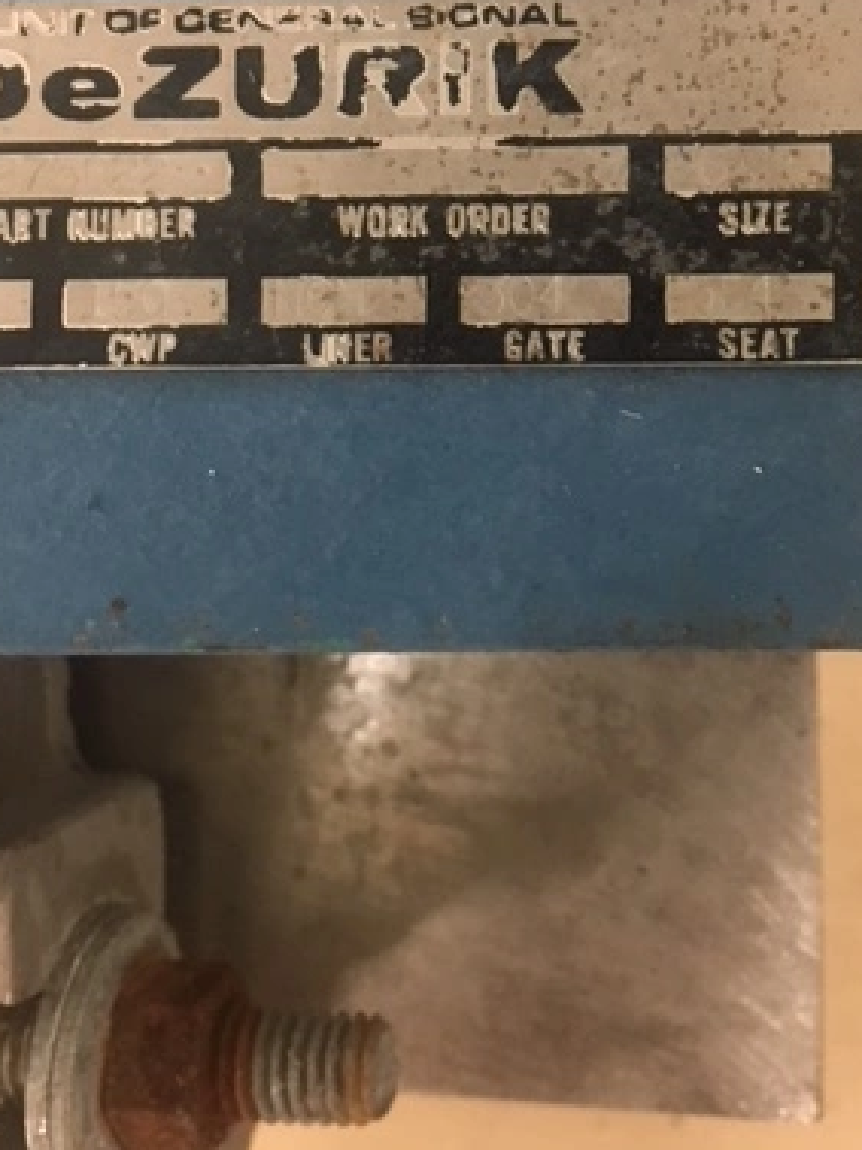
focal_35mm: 49
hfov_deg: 29.5
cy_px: 337
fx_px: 1628
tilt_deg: -87.5
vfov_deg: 38.2
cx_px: 537
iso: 200
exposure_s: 1/20
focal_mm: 4.15
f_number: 2.2
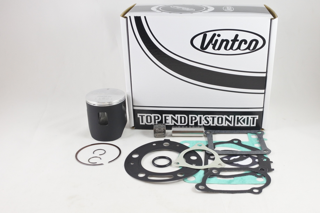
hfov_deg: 53.1
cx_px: 160
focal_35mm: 36
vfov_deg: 36.9
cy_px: 106
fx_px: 320
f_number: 4
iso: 560
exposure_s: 1/125
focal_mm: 13.4
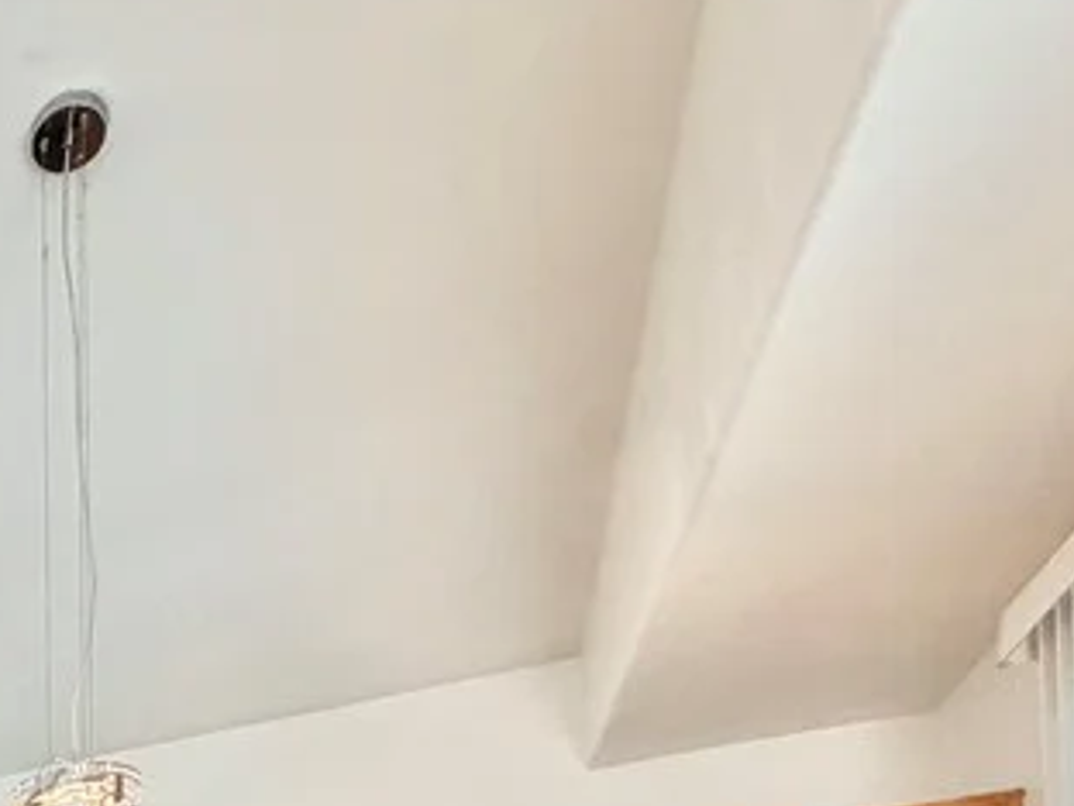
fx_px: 1427
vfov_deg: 23.3
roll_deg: +0.0
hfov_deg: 28.6
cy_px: 1299
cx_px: -492
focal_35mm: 46
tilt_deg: +1.8
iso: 250
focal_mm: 2.22
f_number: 2.2
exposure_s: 1/120
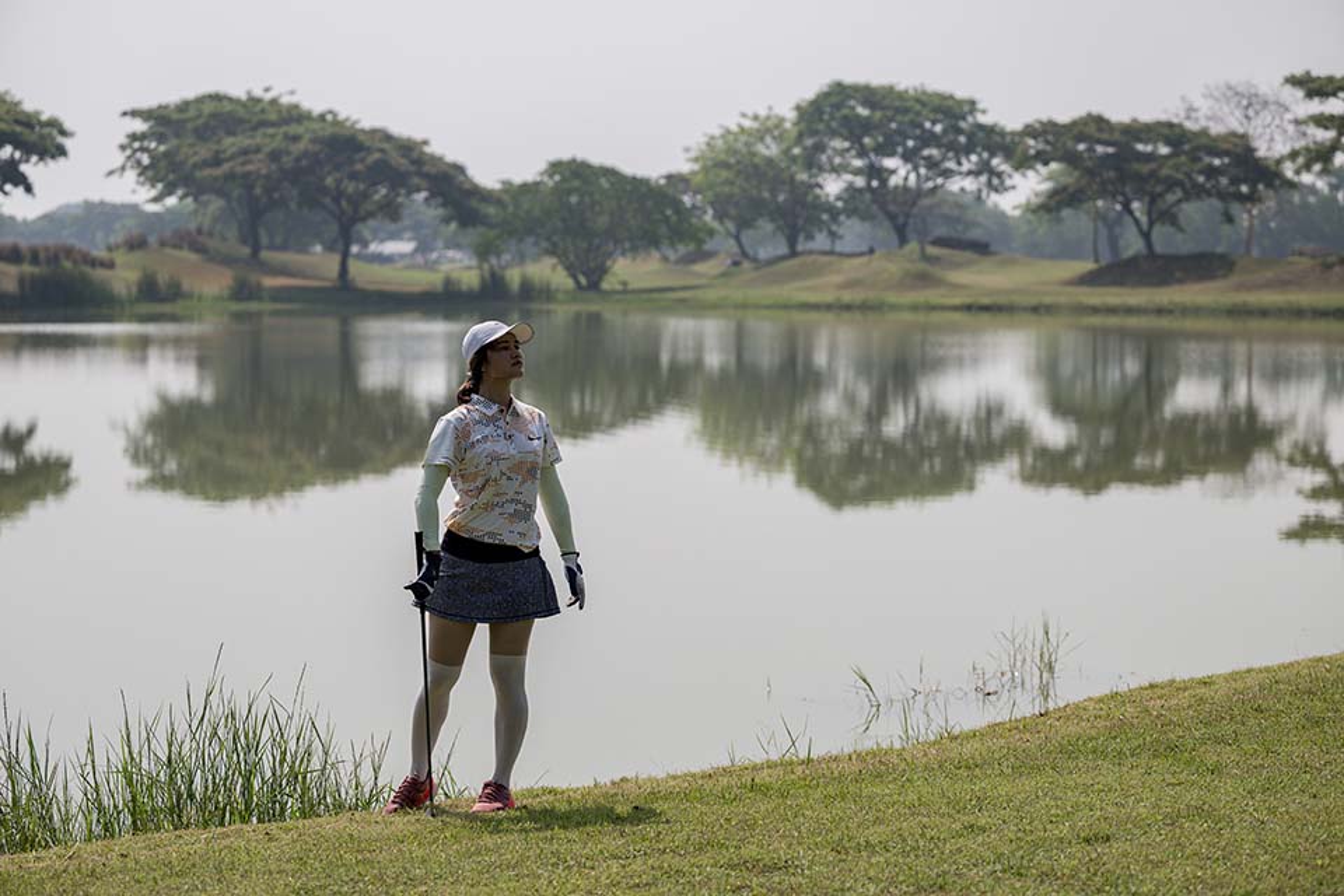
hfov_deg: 24.8
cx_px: 672
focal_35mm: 82
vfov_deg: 16.7
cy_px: 448
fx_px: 3061
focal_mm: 82
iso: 200
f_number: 3.5
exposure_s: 1/3200
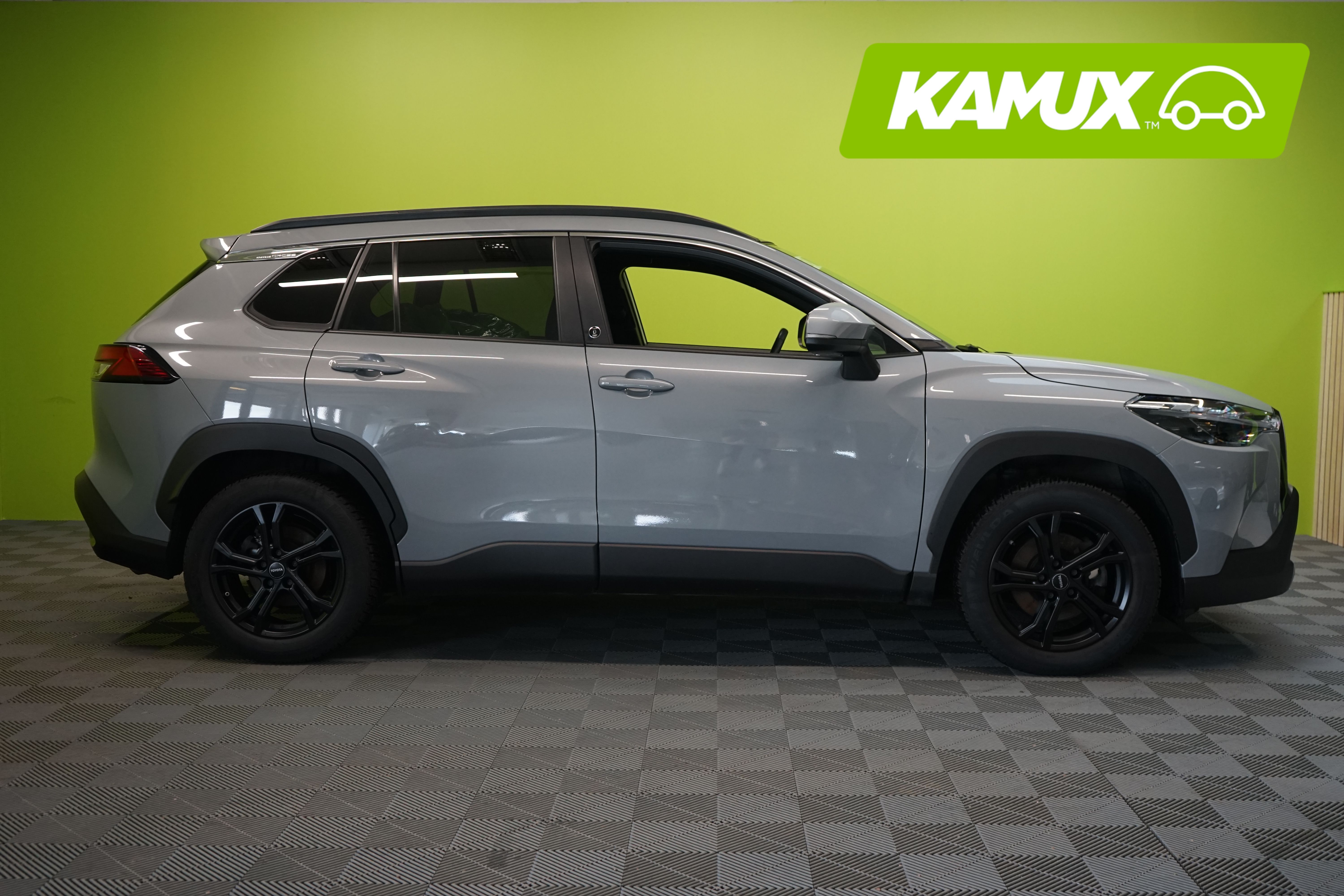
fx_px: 1381
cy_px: 448
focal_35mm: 37
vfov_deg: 35.9
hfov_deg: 51.9
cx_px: 672
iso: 1250
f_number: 5.6
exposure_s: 1/40
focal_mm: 37
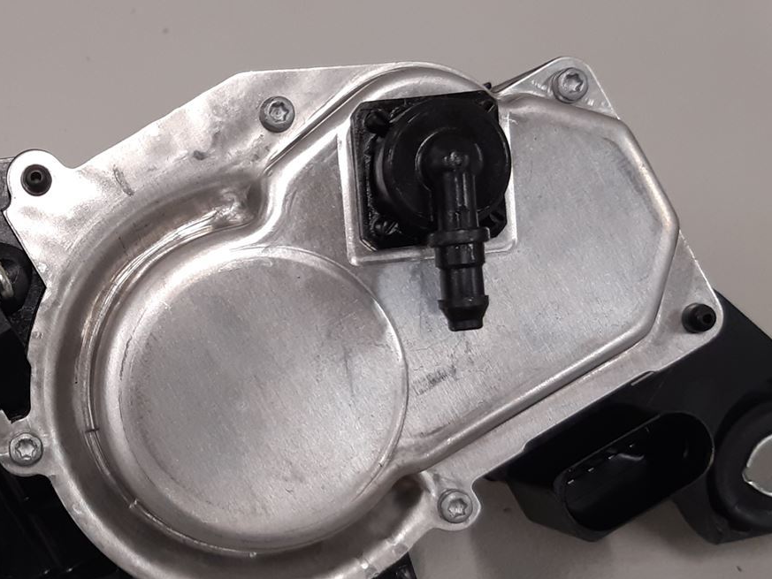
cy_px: 410
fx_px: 1361
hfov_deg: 30.8
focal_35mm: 61
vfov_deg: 23.9
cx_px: 137
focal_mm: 3.93
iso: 100
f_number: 1.7
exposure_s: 1/50
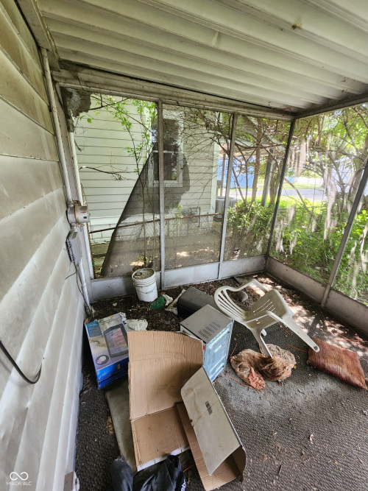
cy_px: 246
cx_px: 184
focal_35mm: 13
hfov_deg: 89.9
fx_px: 184
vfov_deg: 106.2
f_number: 2.2
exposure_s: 1/60
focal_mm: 2.2
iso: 320
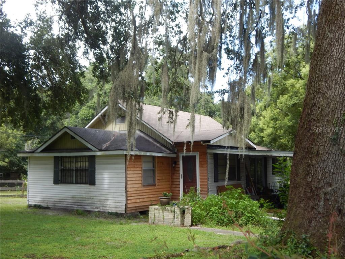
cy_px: 130
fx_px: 429
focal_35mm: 43
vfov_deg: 33.6
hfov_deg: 43.9
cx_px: 172
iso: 125
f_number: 3.6
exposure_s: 1/200
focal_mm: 7.7
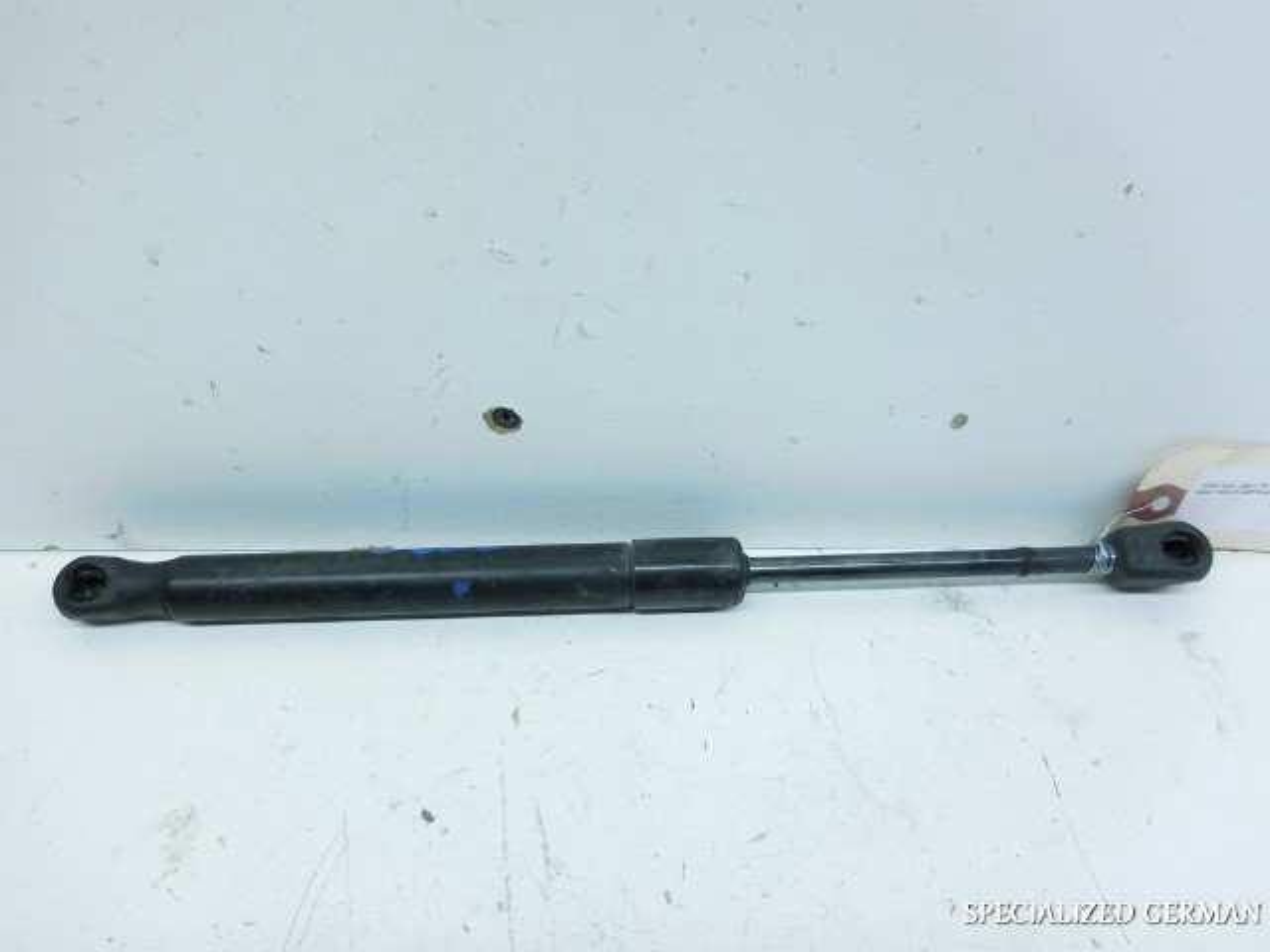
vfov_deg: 54.9
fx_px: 917
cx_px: 635
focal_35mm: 25
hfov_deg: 69.4
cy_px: 476
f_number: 3.3
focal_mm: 4.5
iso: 125
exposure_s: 1/80
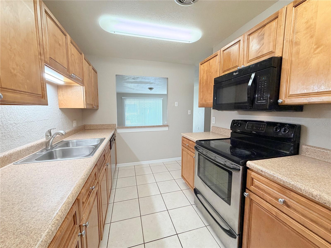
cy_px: 124
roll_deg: +0.0
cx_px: 166
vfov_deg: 85.7
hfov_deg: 102.1
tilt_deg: -6.2
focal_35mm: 14
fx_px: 134
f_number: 2.2
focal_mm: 2.22
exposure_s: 1/60
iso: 200
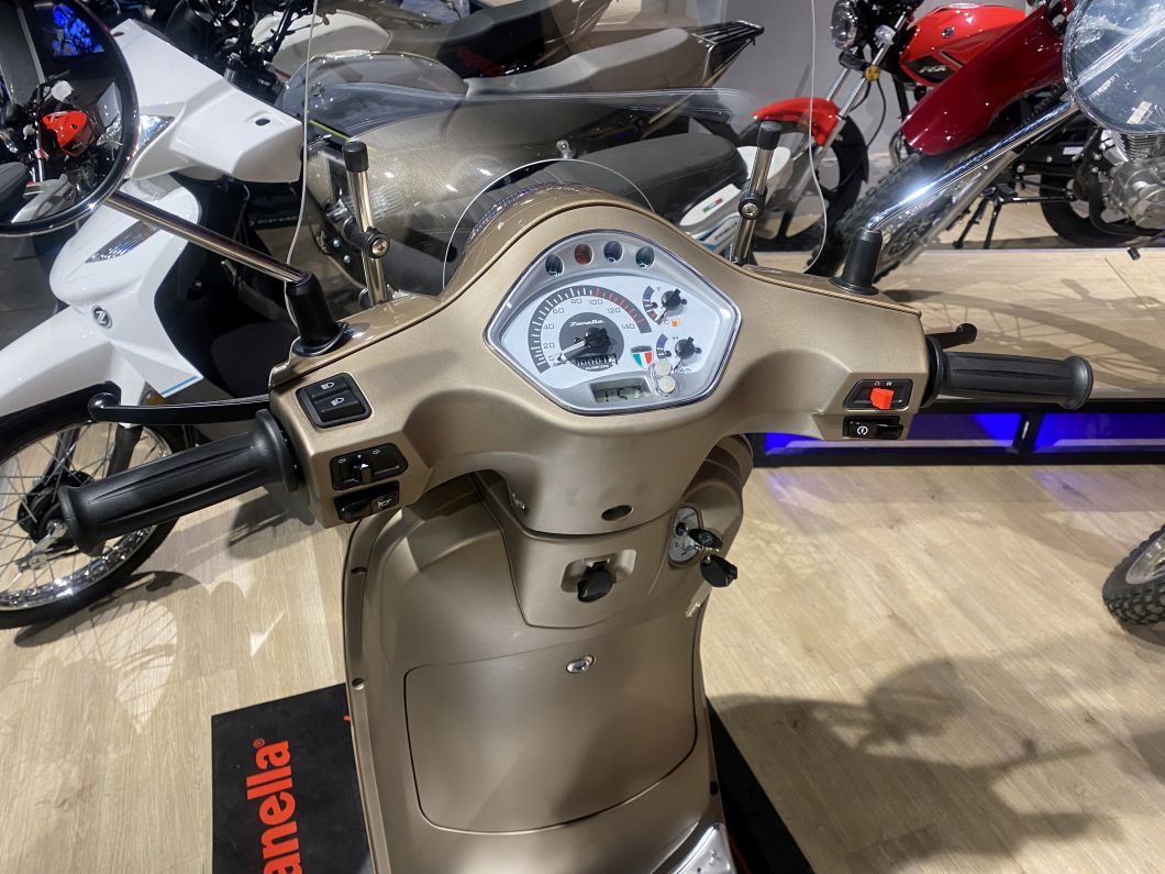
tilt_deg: -30.9
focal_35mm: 26
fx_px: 875
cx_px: 582
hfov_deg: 67.3
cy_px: 437
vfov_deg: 53.1
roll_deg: +2.1
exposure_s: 1/50
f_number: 1.8
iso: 100
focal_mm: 4.25
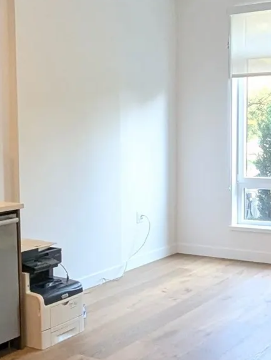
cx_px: 147
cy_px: 182
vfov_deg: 36.8
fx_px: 541
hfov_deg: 28.1
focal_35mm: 52
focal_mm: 1.95
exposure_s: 1/120
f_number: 2.2
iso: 166
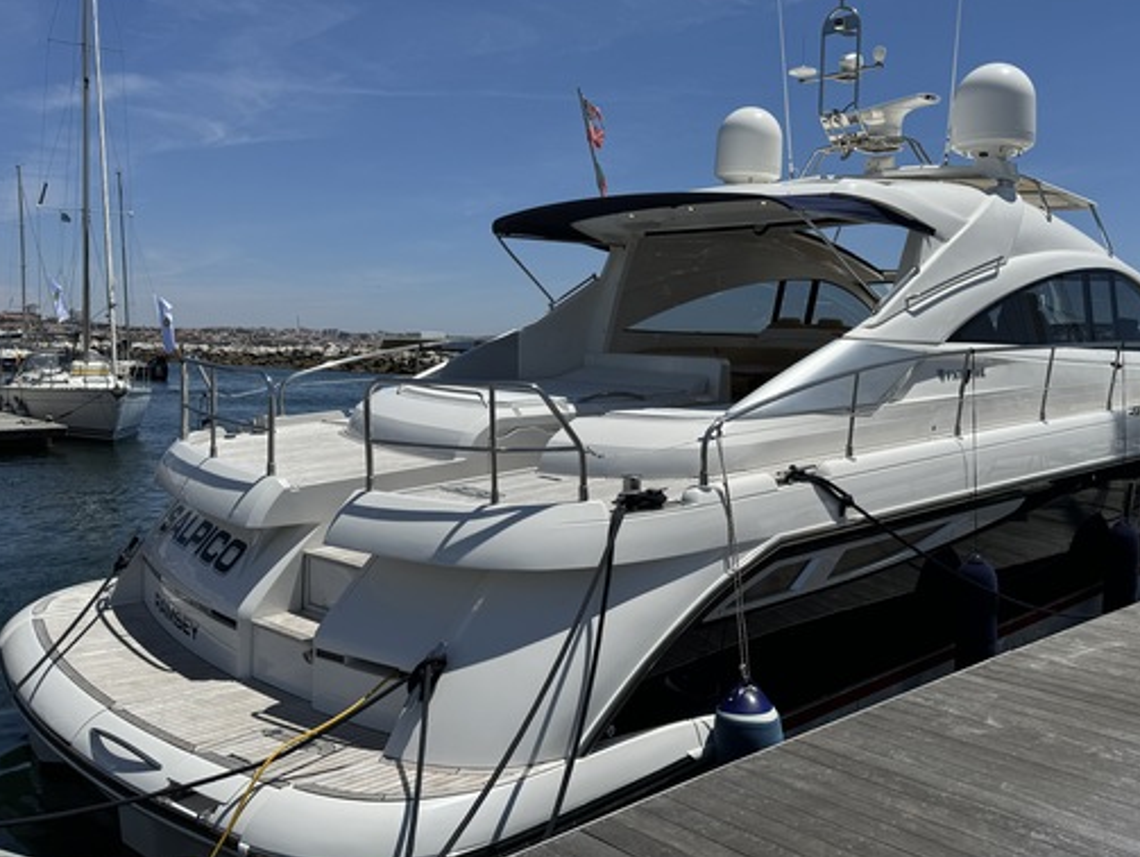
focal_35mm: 31
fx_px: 1022
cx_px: 664
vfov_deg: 45.5
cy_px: 428
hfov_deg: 58.0
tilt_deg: -2.8
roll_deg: -1.5
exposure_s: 1/10417
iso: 80
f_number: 1.78
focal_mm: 6.76
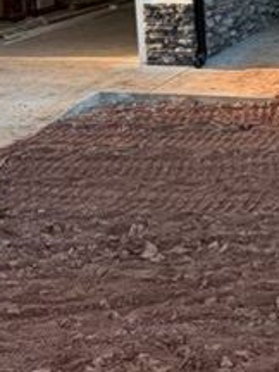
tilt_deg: -9.5
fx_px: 892
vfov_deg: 23.0
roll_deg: +2.9
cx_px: 343
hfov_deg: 16.9
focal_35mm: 83
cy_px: 45
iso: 64
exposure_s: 1/502
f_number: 2.2
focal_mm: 2.22
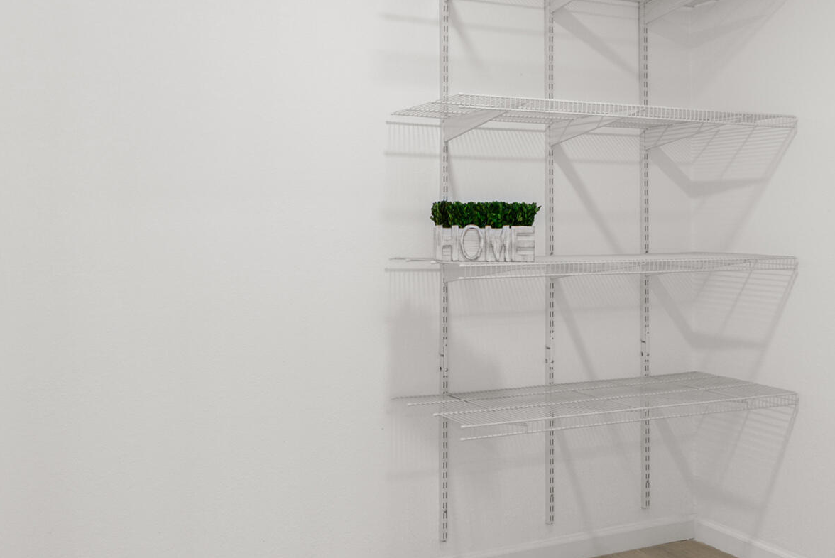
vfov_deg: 38.9
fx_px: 789
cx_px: 307
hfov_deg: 55.0
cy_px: 239
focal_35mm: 34
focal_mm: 16
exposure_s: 1/5
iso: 400
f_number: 8
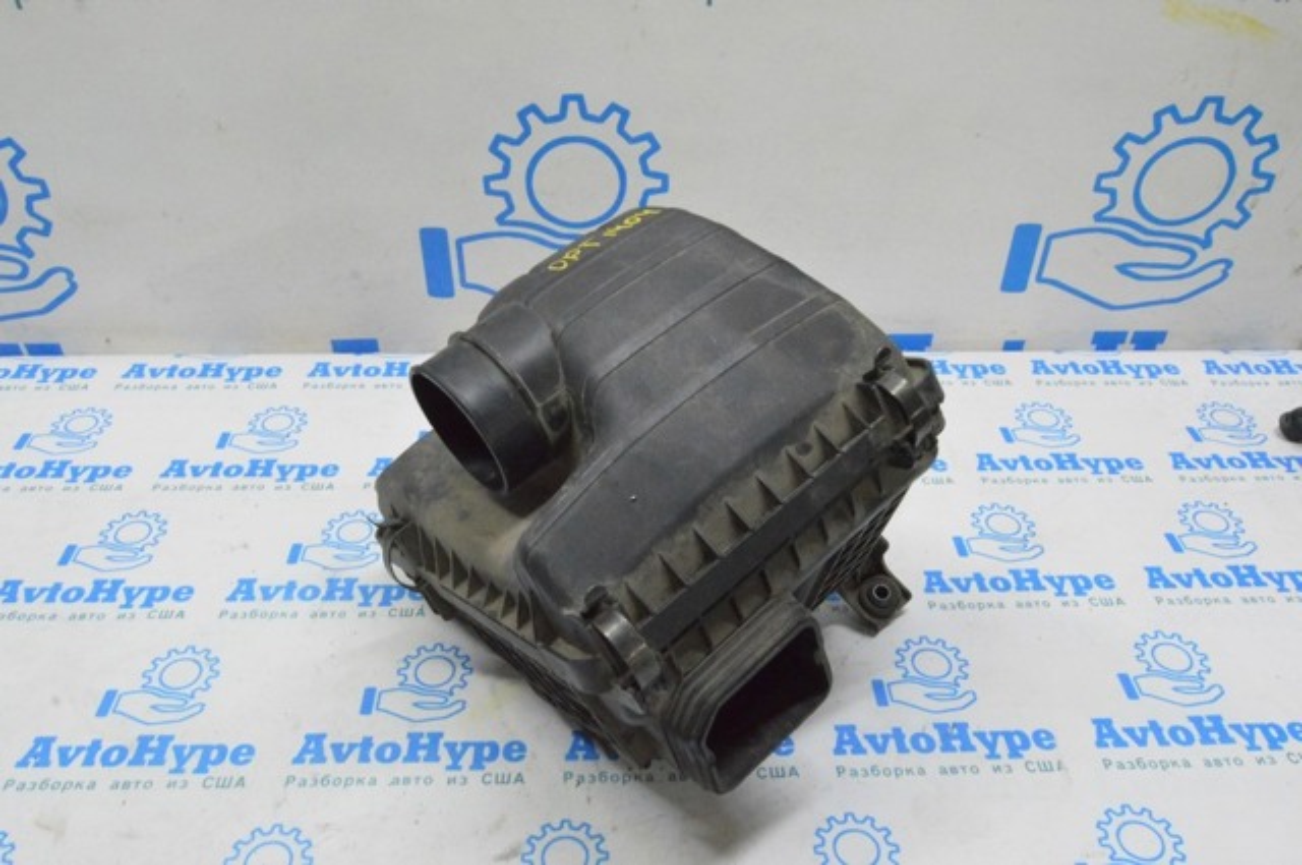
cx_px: 651
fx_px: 1084
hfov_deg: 62.0
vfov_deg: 43.5
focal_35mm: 30
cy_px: 432
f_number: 20
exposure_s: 1/20
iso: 6400
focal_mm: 20
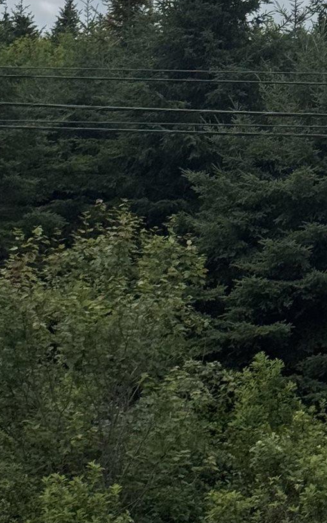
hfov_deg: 9.1
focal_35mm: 144
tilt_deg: +10.0
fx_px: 2053
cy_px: 145
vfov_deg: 14.5
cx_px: 293
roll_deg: -0.2
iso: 80
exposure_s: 1/12500
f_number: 1.78
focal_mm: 6.76
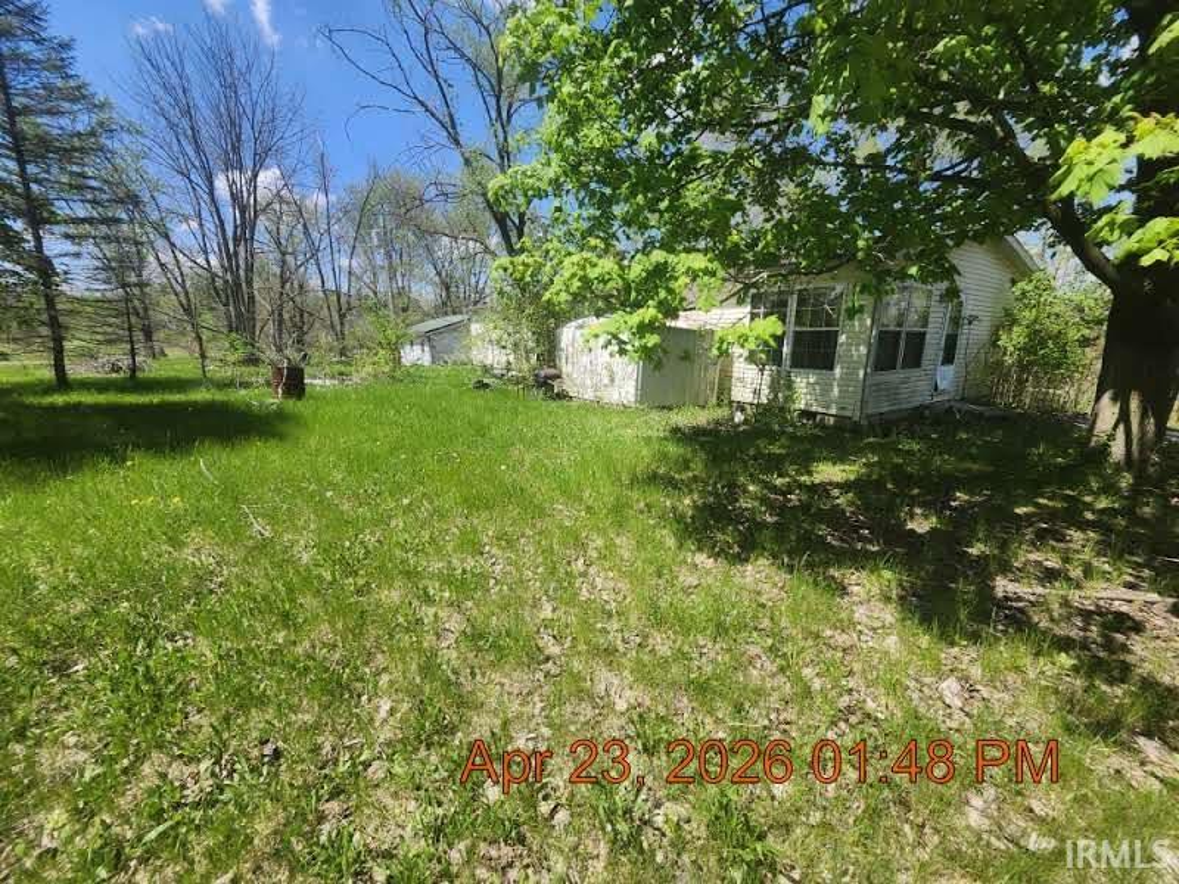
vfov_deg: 89.9
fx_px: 443
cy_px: 442
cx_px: 590
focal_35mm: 13
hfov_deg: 106.2
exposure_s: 1/1151
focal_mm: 1.74
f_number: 2.2
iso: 40
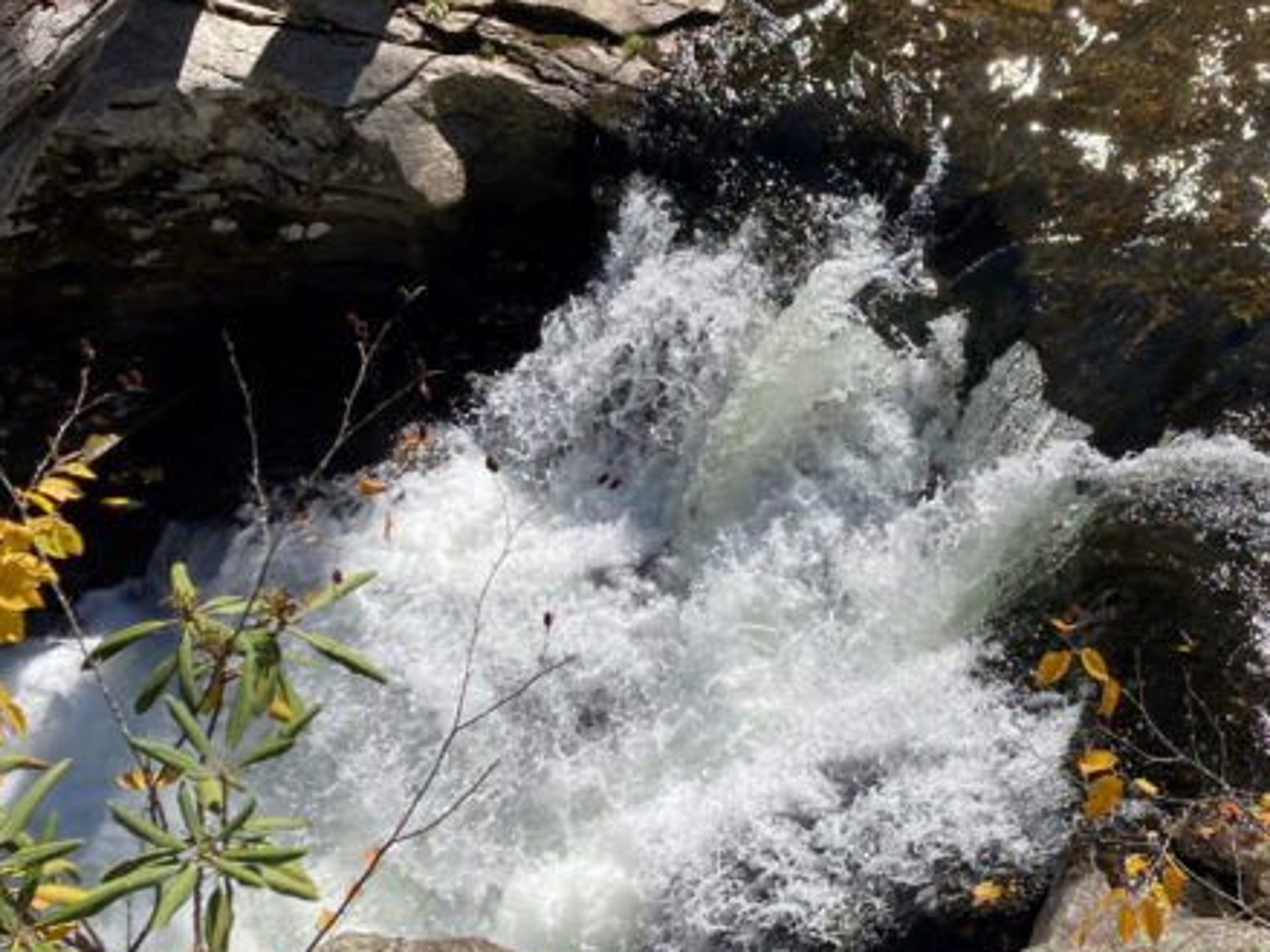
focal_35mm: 49
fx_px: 1797
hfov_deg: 38.2
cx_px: 914
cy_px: 434
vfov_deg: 29.6
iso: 20
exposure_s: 1/1799
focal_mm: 3.99
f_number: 1.8
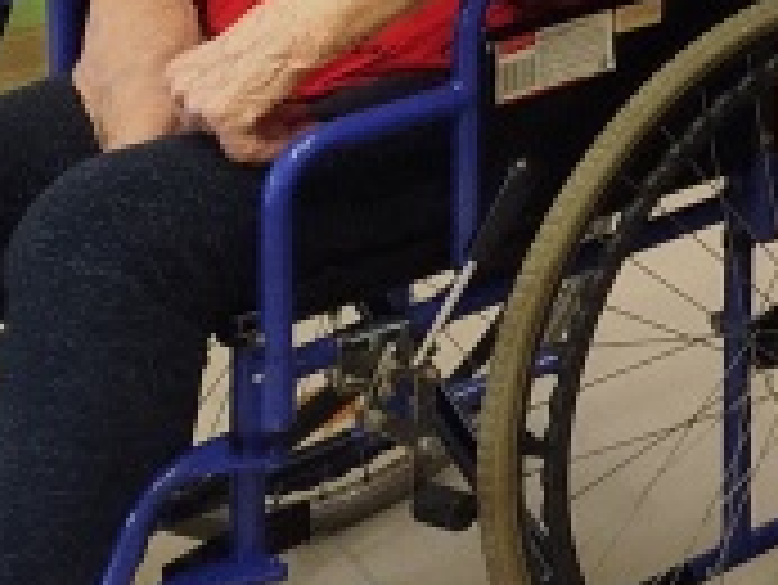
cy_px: -626
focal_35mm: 142
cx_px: 1781
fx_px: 3194
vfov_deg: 9.7
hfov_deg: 11.7
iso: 125
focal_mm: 5.31
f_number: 1.7
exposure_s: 1/40
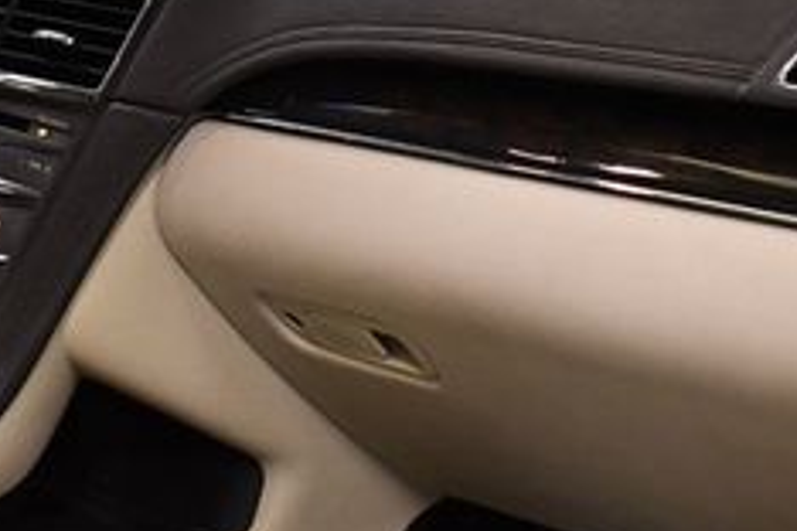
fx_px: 2236
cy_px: -31
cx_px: 272
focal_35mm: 101
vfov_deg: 13.3
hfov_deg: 20.2
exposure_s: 1/125
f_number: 4
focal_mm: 25
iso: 2200
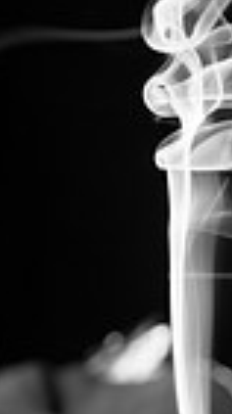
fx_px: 3861
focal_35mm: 352
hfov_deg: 3.4
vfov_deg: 6.1
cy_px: 106
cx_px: 402
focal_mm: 105
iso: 800
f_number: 5
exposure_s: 1/200
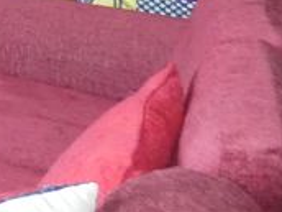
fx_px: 969
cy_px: -202
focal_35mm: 119
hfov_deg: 12.6
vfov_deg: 11.3
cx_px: -412
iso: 640
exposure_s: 1/60
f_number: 2.8
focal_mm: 3.6
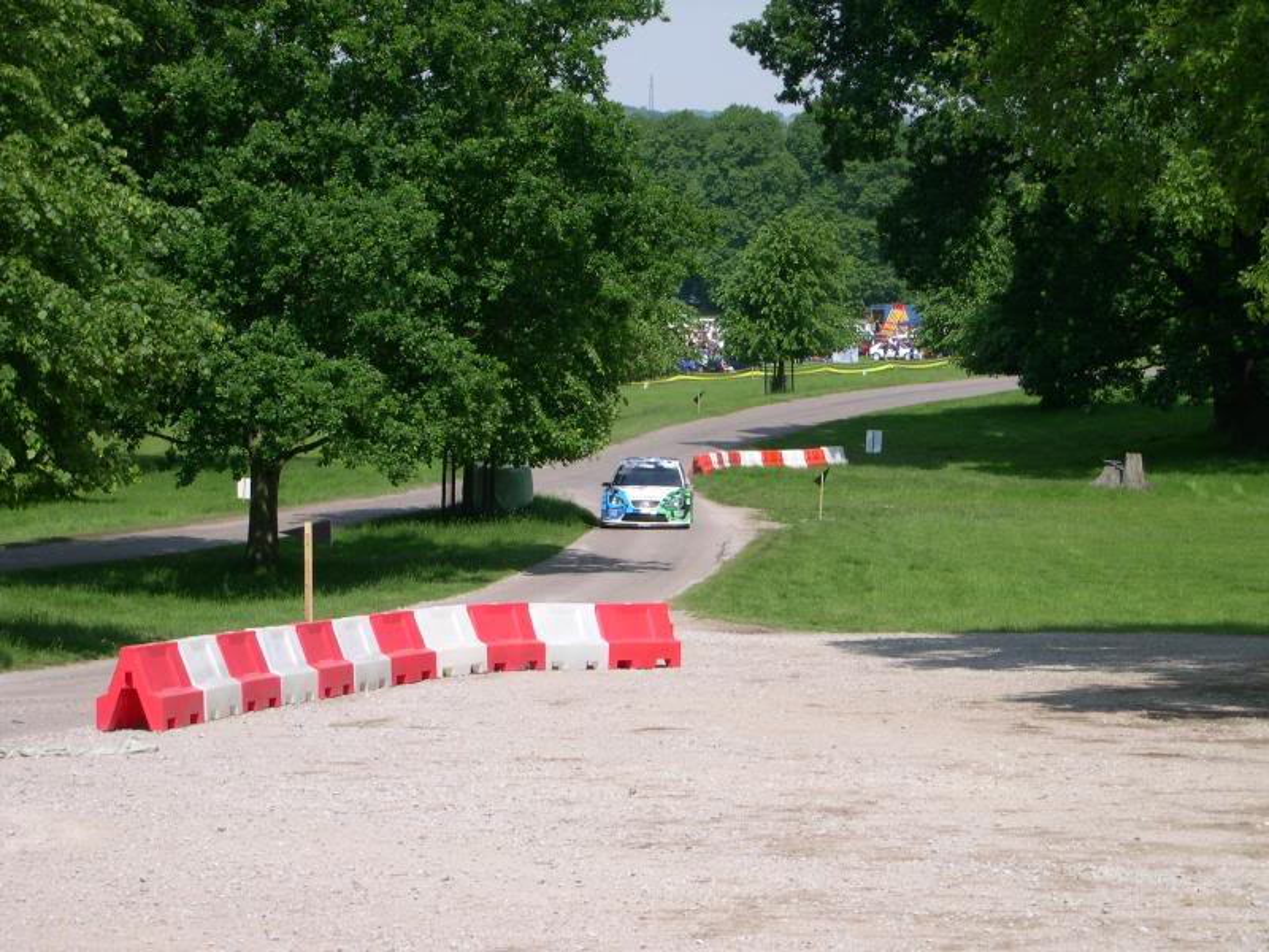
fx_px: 4179
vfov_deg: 13.0
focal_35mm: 114
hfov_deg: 17.3
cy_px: 476
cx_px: 634
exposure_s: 1/404
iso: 100
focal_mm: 24
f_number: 4.9
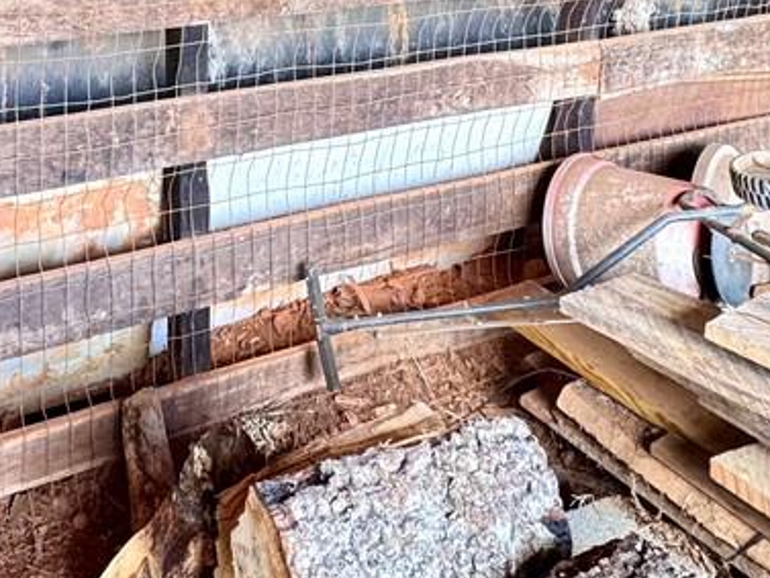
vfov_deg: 32.0
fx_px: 846
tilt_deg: -5.9
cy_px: -100
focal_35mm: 38
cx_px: 178
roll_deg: -0.3
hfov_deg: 46.9
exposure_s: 1/99
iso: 250
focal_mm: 2.22
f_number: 2.2
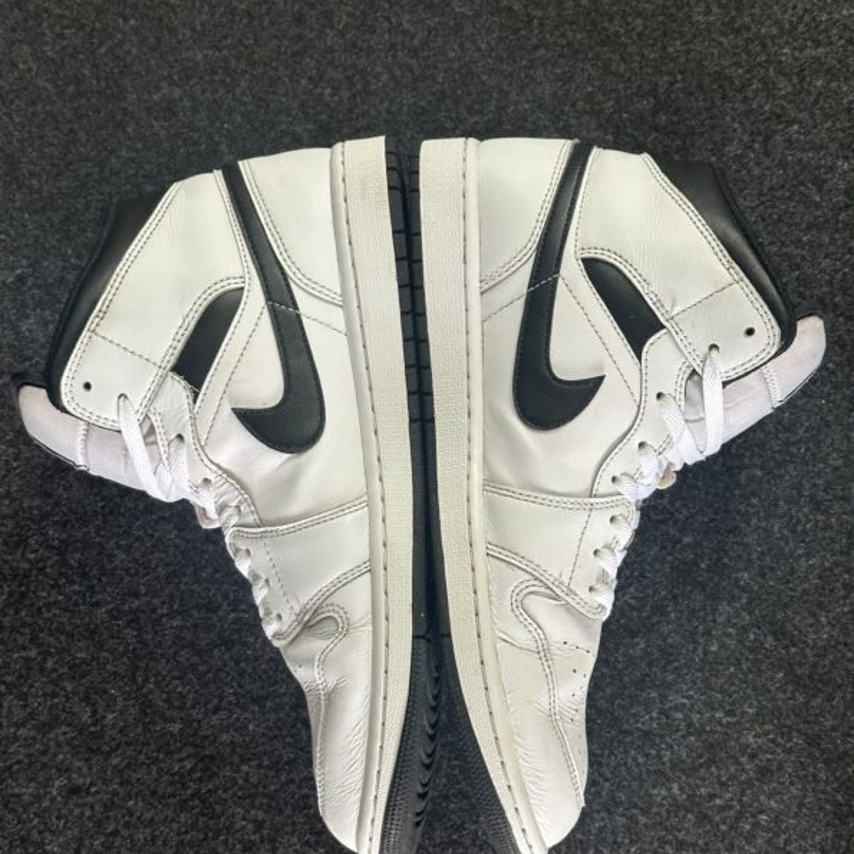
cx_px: 426
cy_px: 461
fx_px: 1591
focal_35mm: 57
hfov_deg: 30.0
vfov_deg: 30.0
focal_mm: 6.86
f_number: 1.78
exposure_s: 1/50
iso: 125
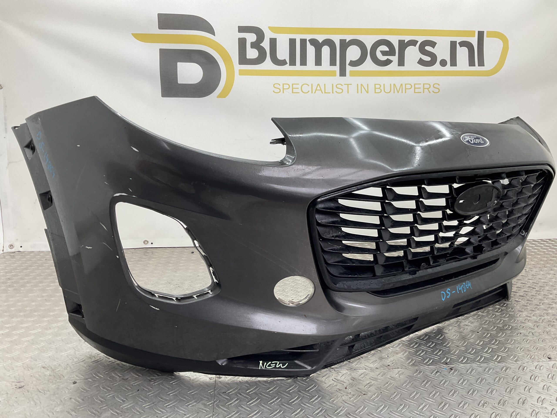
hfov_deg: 61.7
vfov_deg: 48.2
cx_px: 278
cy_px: 209
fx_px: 467
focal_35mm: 29
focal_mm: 3
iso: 32
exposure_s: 1/120
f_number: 1.8
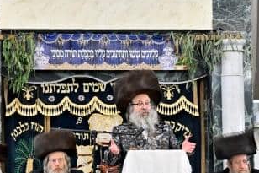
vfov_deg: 8.4
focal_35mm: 163
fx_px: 1172
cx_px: 130
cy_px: 75
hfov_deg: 12.6
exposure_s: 1/320
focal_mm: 33
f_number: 4
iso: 800
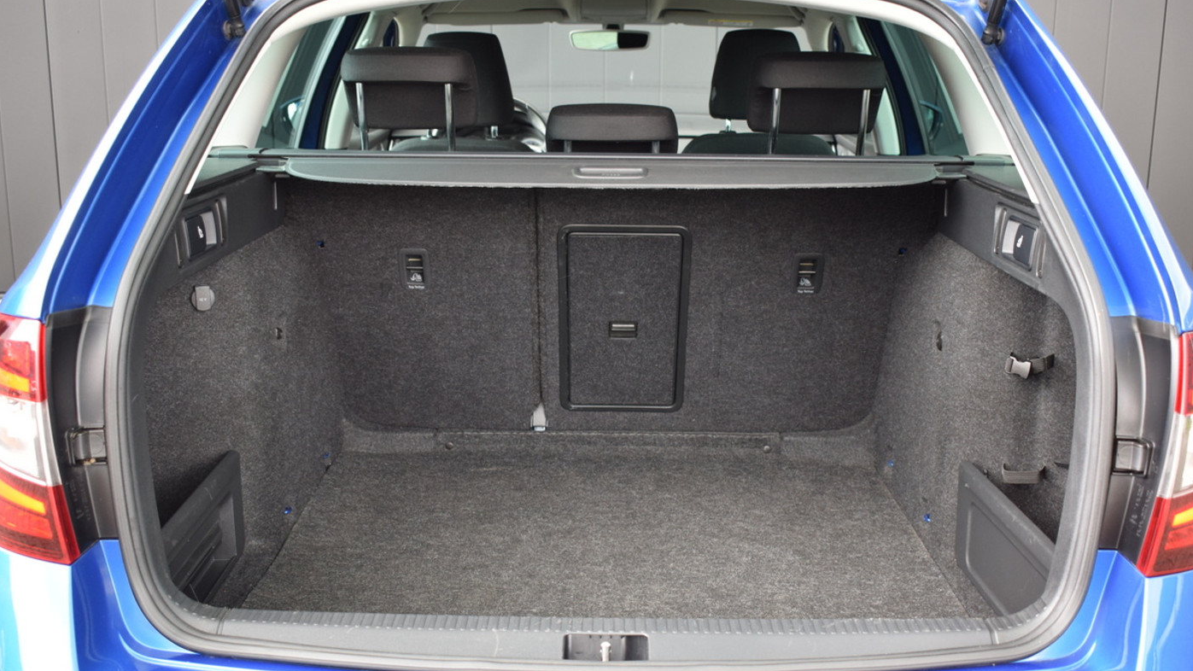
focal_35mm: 43
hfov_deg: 47.8
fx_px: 1345
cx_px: 596
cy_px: 368
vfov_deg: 28.0
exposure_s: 1/60
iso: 500
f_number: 4
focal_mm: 27
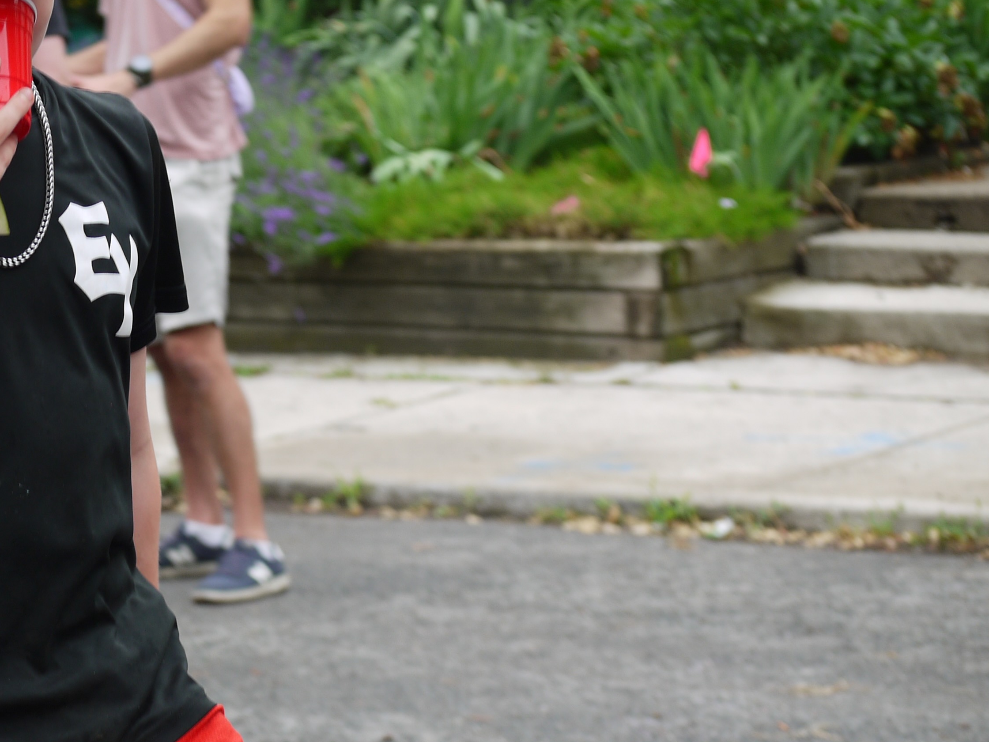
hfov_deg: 15.6
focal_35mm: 125
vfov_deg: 11.8
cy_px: 605
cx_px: 119
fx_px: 3571
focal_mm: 35
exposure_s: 1/250
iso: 100
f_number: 3.5
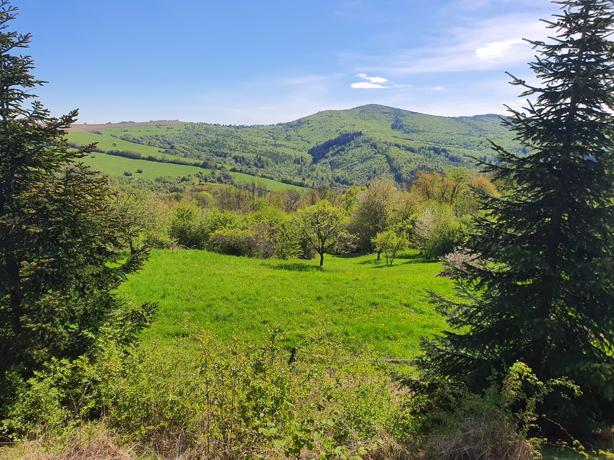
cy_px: 230
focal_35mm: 26
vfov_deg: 53.1
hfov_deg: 67.3
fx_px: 461
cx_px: 307
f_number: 2.4
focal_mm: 4.3
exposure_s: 1/1876
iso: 50
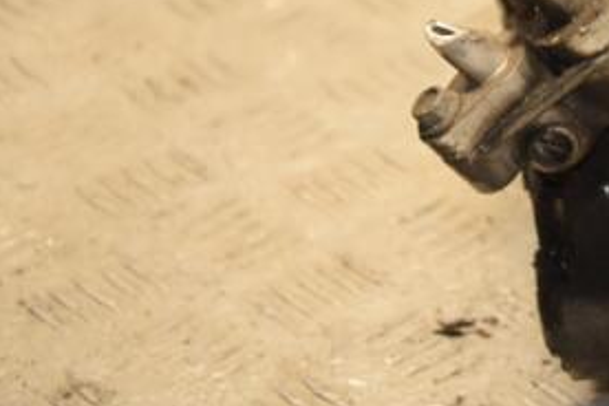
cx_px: 658
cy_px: 4
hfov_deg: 9.5
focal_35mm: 215
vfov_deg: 6.4
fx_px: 3637
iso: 800
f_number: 5.3
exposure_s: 1/125
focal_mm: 66
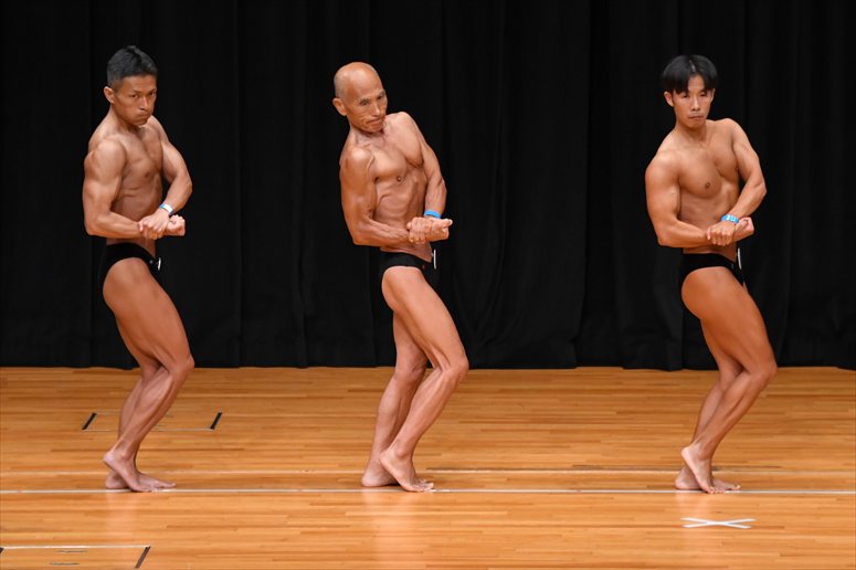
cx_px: 428
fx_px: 6773
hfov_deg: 7.2
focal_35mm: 285
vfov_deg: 4.8
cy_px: 285
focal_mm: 190
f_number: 5.6
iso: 3200
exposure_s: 1/400
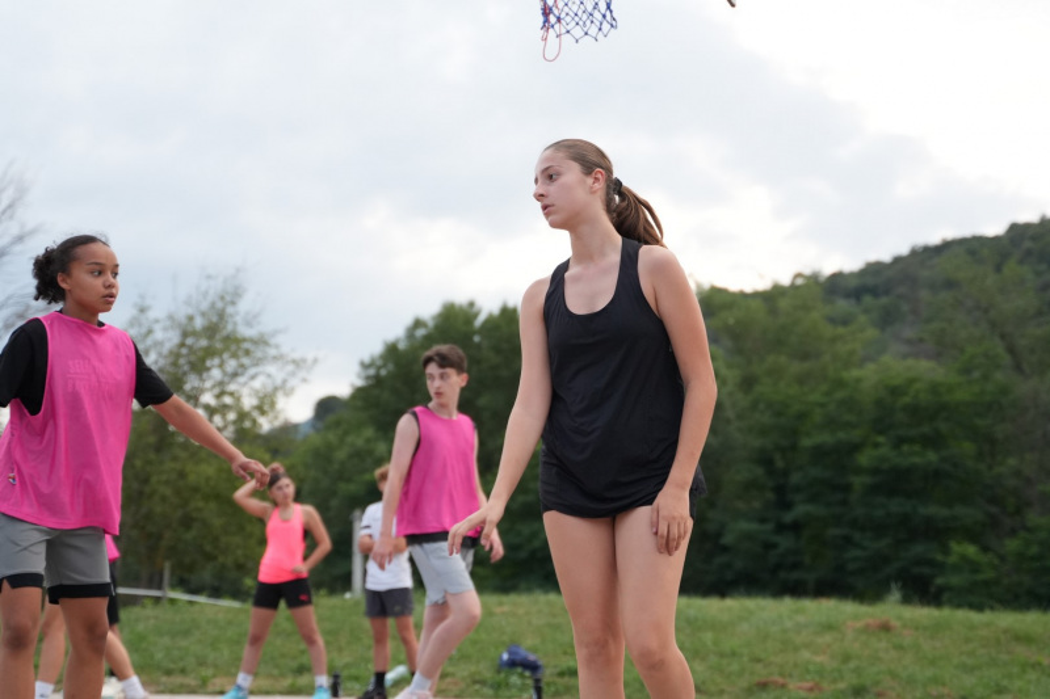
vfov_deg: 17.5
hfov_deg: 26.0
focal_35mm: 78
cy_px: 350
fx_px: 2274
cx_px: 525
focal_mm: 52
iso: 1000
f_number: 2.8
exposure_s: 1/640
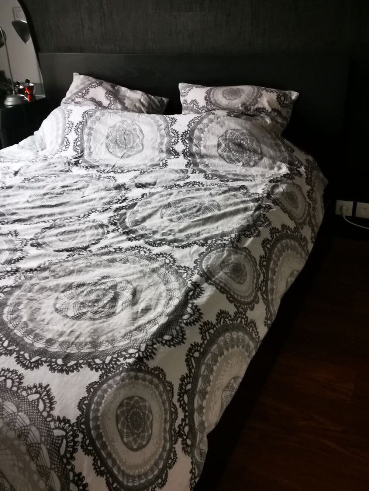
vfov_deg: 52.6
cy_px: 246
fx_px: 497
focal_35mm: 35
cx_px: 184
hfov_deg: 40.7
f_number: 1.8
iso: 250
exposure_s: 1/50
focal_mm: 5.58
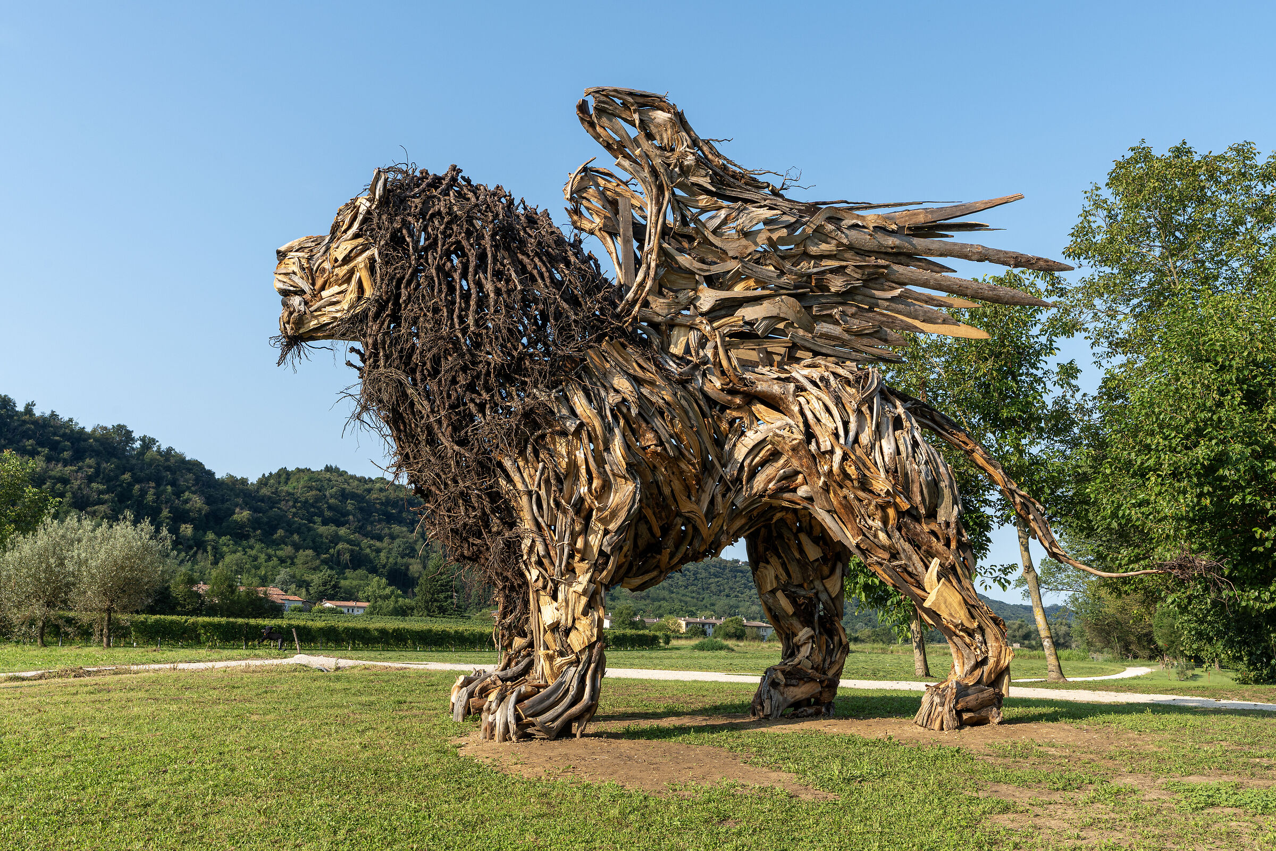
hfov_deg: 57.2
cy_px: 426
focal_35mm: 33
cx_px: 638
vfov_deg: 40.0
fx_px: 1170
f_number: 11
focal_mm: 33
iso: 100
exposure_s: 1/125
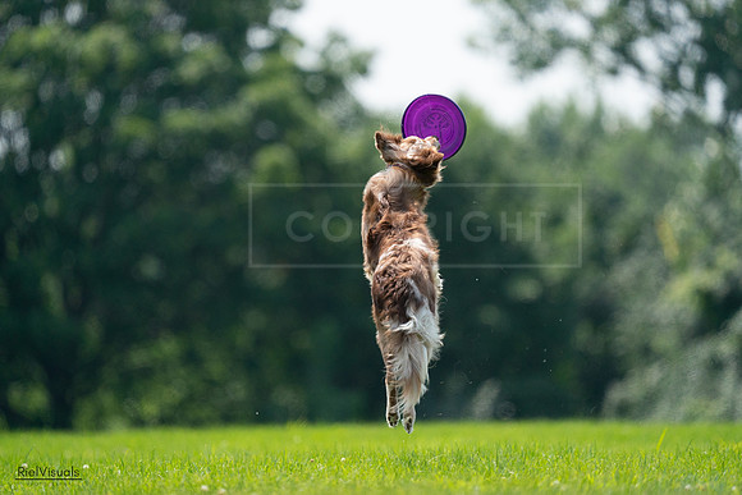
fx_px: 12369
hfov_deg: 3.4
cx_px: 371
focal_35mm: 600
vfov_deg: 2.3
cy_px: 248
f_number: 6.3
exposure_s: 1/4000
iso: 1600
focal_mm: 600
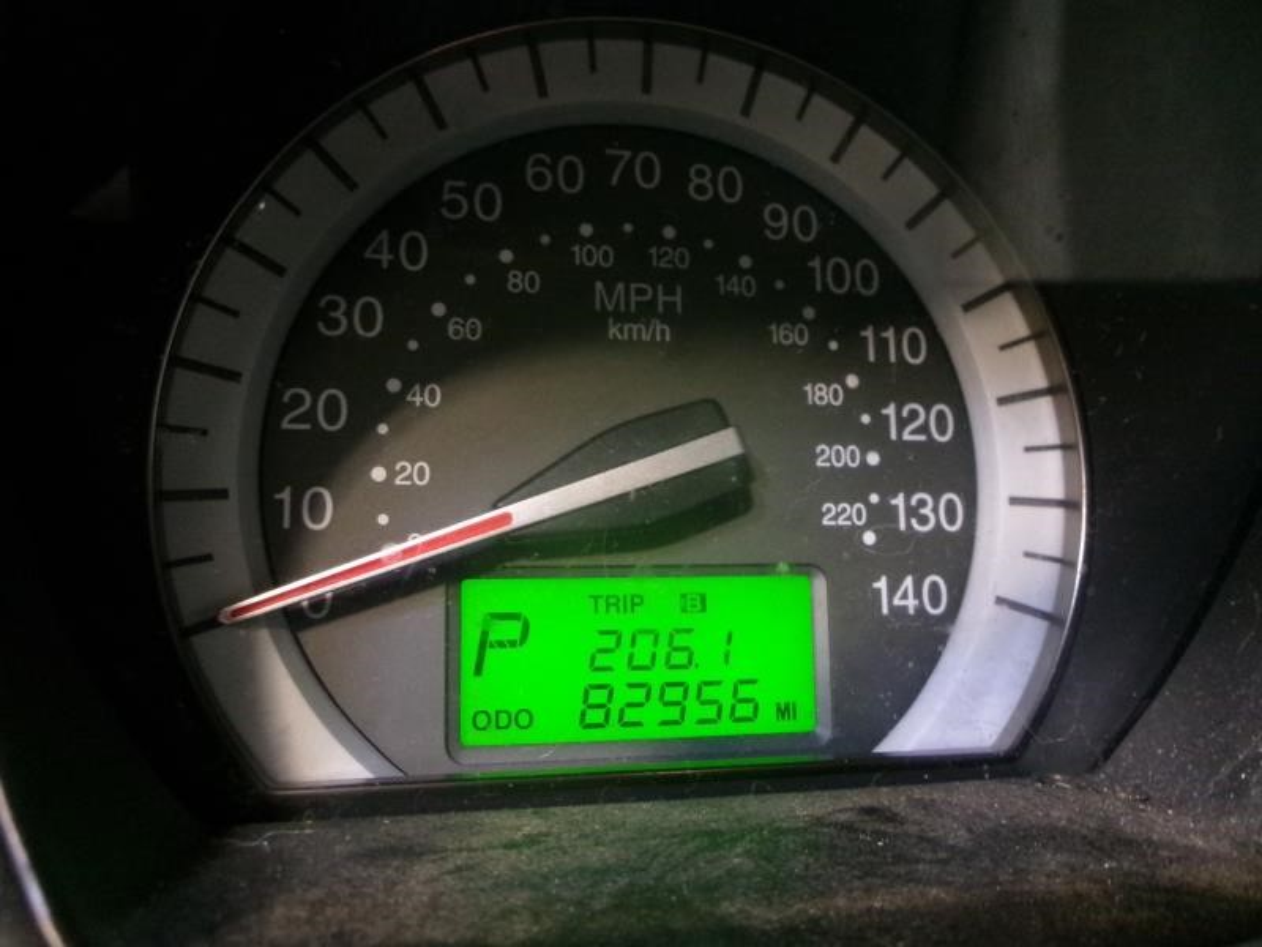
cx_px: 631
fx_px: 1021
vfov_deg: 49.7
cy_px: 474
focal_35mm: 28
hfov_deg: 63.4
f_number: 3.9
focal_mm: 5.1
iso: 800
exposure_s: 1/7
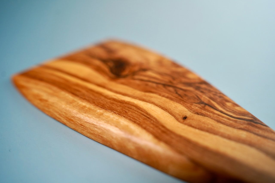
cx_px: 138
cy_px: 92
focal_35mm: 38
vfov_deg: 35.1
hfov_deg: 50.7
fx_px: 290
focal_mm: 38
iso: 400
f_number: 4
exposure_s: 1/160
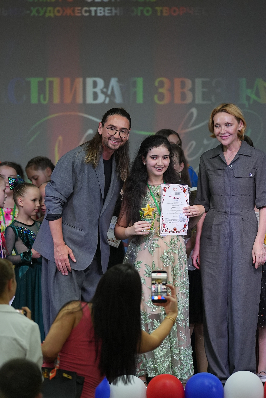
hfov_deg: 5.8
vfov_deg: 8.7
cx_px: 133
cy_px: 199
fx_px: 2638
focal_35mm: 238
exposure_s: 1/400
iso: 1250
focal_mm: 159
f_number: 2.8
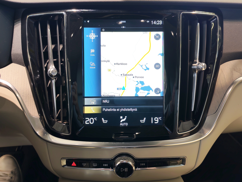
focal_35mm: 33
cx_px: 121
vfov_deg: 42.9
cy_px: 91
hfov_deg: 55.4
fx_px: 231
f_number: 1.9
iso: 475
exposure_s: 1/100
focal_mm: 6.12
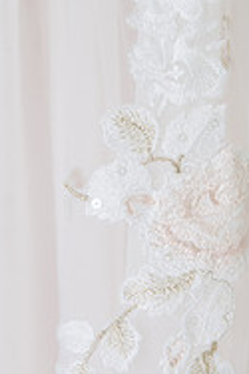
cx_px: 88
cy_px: 139
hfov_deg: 8.7
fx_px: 1642
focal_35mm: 158
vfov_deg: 13.0
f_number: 4
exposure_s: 1/320
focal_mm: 66
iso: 500
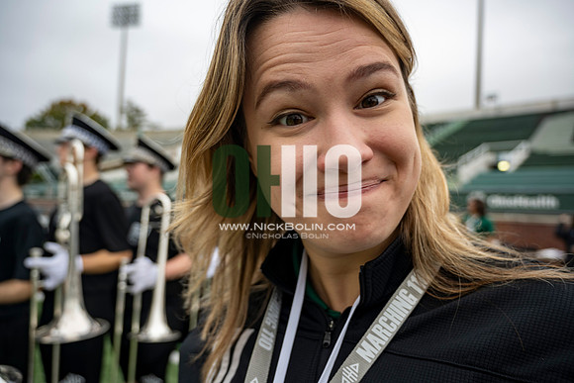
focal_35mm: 24
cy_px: 192
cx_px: 287
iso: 80
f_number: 4
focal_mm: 24
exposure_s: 1/200
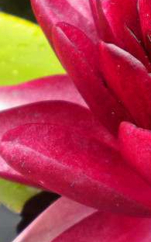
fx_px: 705
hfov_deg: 11.9
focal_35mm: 107
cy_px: 102
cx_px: 187
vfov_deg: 19.4
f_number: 3.1
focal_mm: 6.3
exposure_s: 1/463
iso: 176
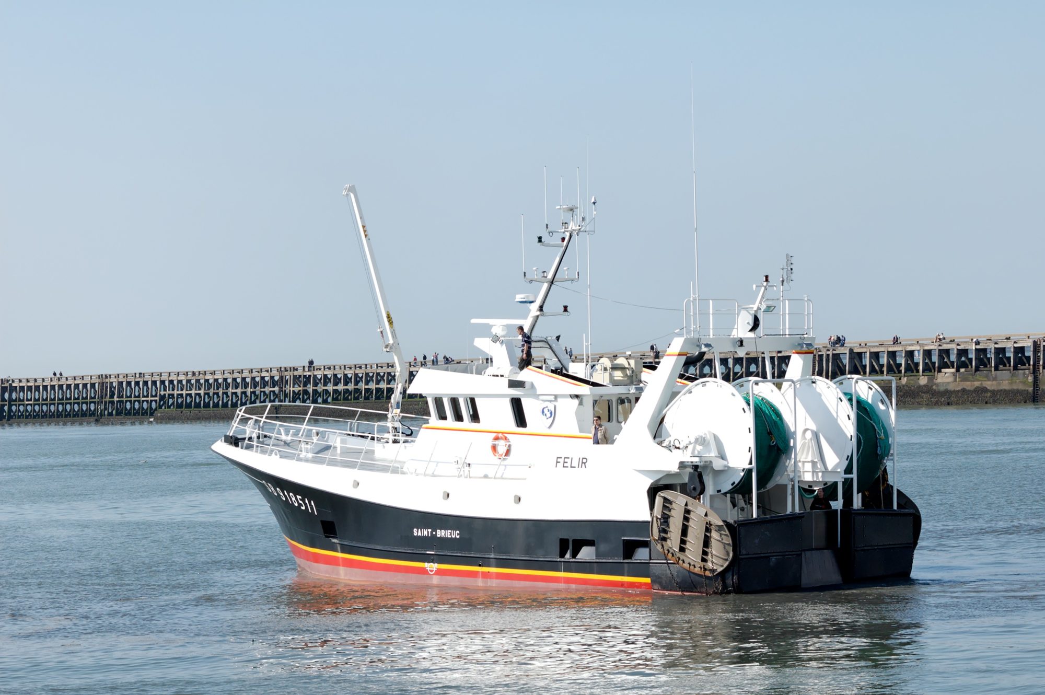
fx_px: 3045
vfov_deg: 13.0
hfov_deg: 19.5
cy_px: 348
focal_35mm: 105
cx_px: 522
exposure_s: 1/500
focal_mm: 70
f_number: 11
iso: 320
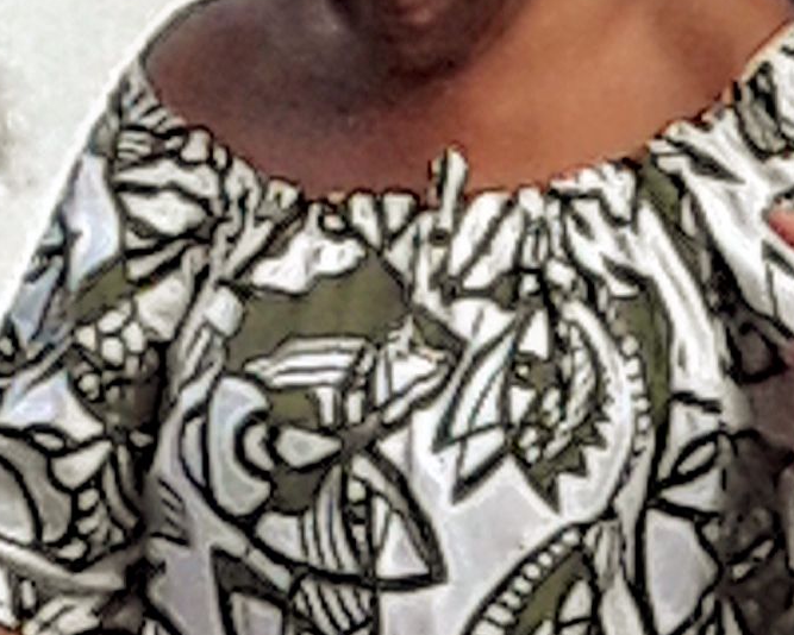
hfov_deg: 12.7
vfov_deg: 10.1
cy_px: 995
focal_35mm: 148
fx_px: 3479
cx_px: 931
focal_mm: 3.3
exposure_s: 1/388
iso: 40
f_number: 2.2
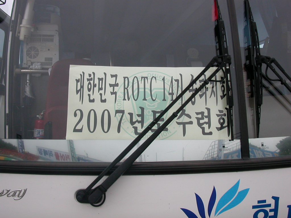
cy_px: 109
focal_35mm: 37
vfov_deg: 38.7
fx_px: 311
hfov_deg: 50.1
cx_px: 146
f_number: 4.5
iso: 100
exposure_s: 1/219
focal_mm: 5.6
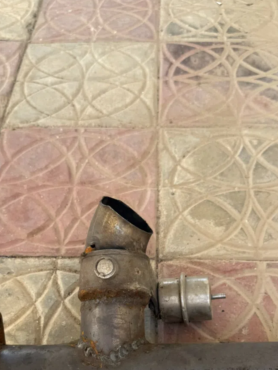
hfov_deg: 37.7
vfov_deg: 47.5
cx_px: 143
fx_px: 407
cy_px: 269
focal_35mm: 38
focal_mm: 6.76
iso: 80
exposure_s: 1/555
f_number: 1.78
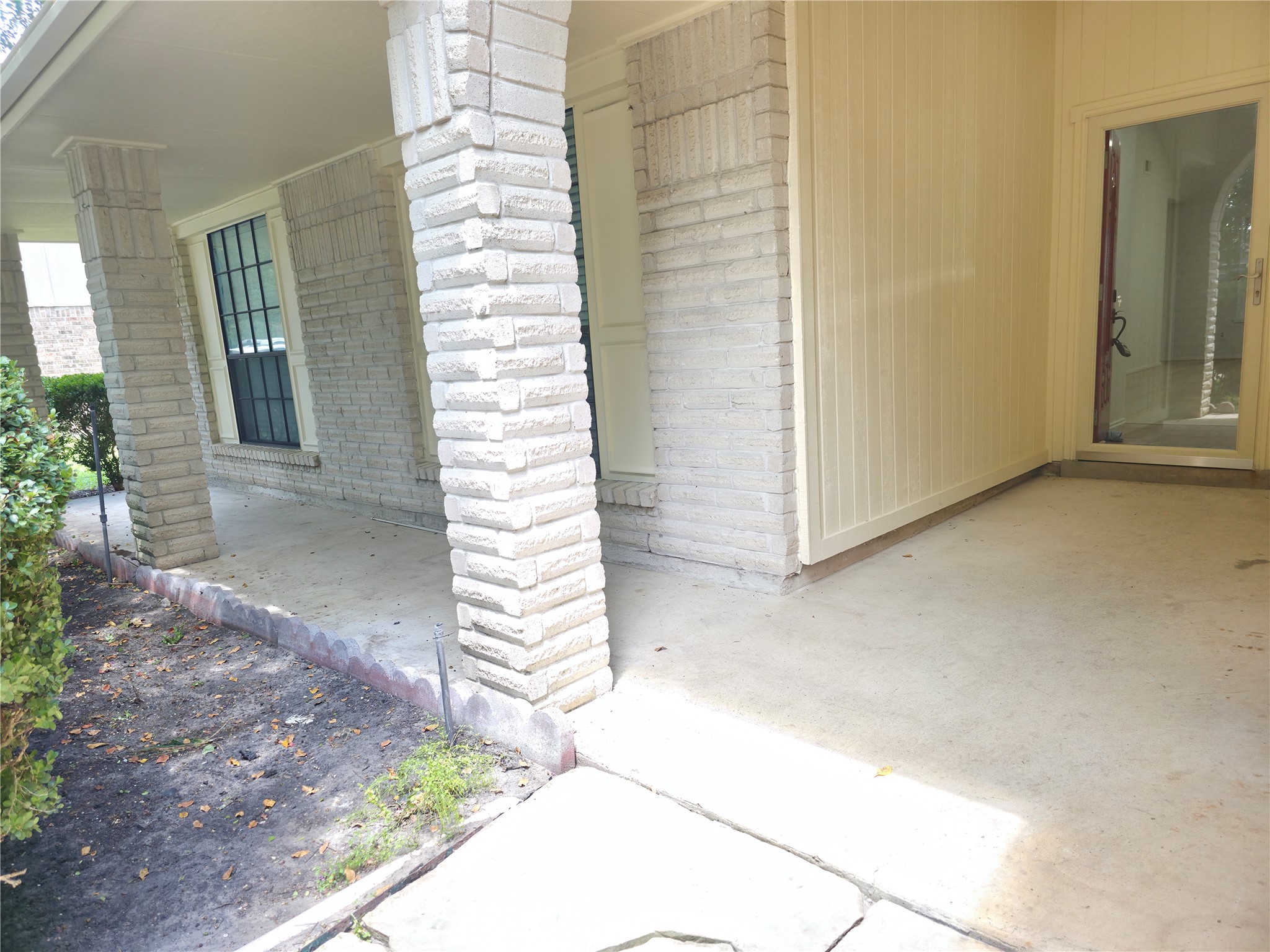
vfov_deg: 58.9
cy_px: 476
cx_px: 635
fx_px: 844
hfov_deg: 73.9
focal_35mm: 23
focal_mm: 6.3
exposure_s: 1/180
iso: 64
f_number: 1.7
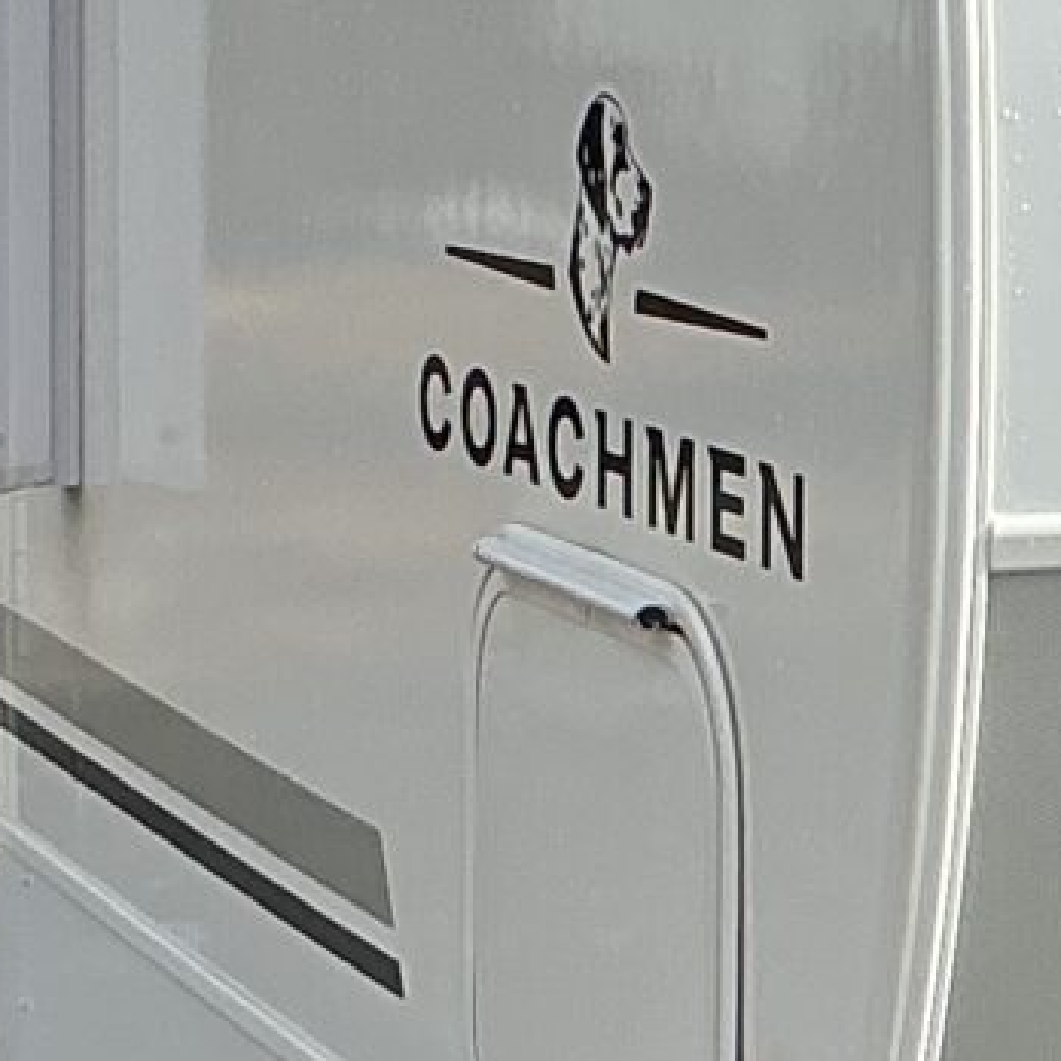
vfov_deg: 9.6
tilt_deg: -4.9
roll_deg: -1.4
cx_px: 1765
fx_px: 6311
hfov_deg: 9.3
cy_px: 436
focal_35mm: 182
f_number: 1.8
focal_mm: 3
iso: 25
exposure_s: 1/1984
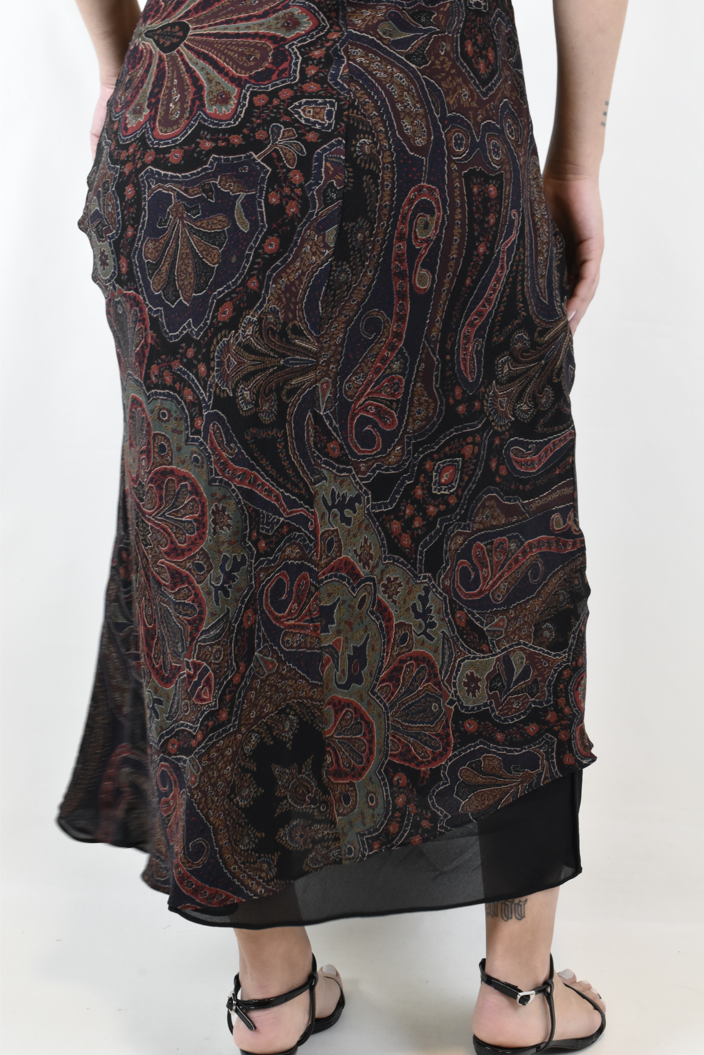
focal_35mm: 51
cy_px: 528
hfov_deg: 26.5
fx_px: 1496
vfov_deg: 38.9
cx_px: 352
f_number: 16
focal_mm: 34
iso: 1600
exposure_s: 1/20
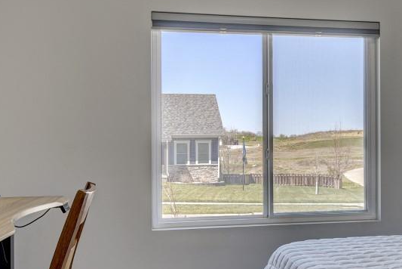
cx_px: 279
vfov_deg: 18.9
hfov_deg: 27.8
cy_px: 138
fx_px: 804
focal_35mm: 72
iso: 400
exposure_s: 1/50
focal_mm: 24
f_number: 8
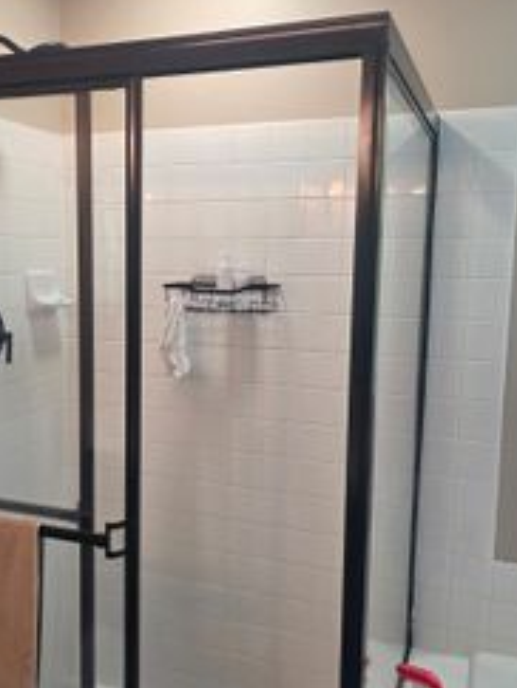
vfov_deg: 48.9
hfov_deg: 37.3
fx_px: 755
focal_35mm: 38
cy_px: 350
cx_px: 168
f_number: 1.7
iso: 125
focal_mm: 6.3
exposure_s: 1/120
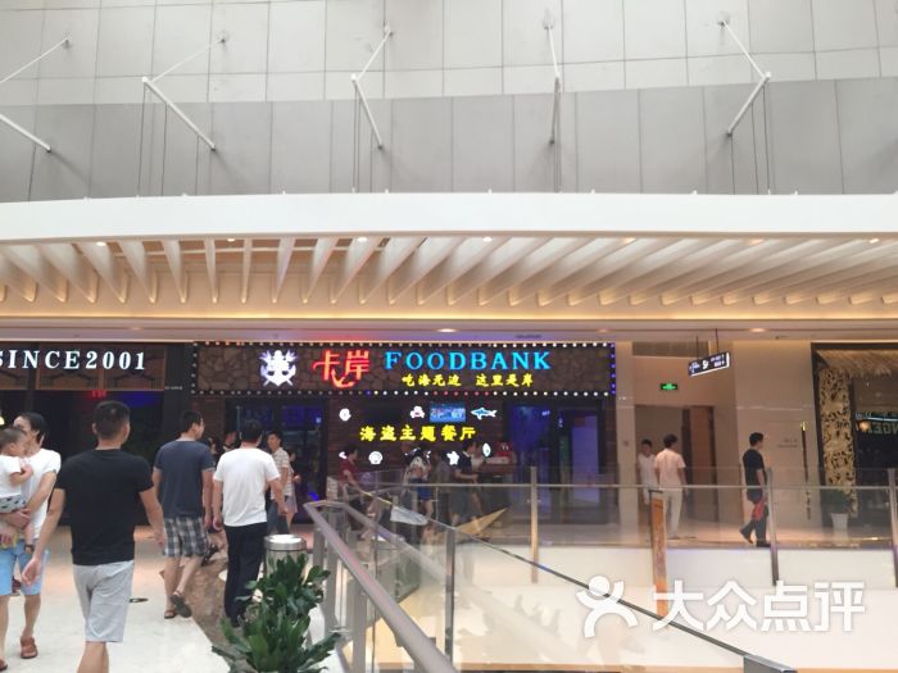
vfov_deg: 48.2
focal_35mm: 29
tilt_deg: +8.3
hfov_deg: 61.7
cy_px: 336
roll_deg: -1.6
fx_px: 752
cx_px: 449
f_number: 2.2
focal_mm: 4.15
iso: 50
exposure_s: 1/30
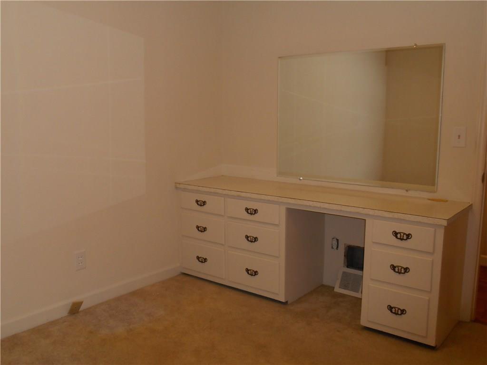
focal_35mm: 35
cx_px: 244
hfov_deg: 52.6
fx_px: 492
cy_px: 182
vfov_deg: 40.7
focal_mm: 6.3
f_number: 3.7
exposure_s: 1/30
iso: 200
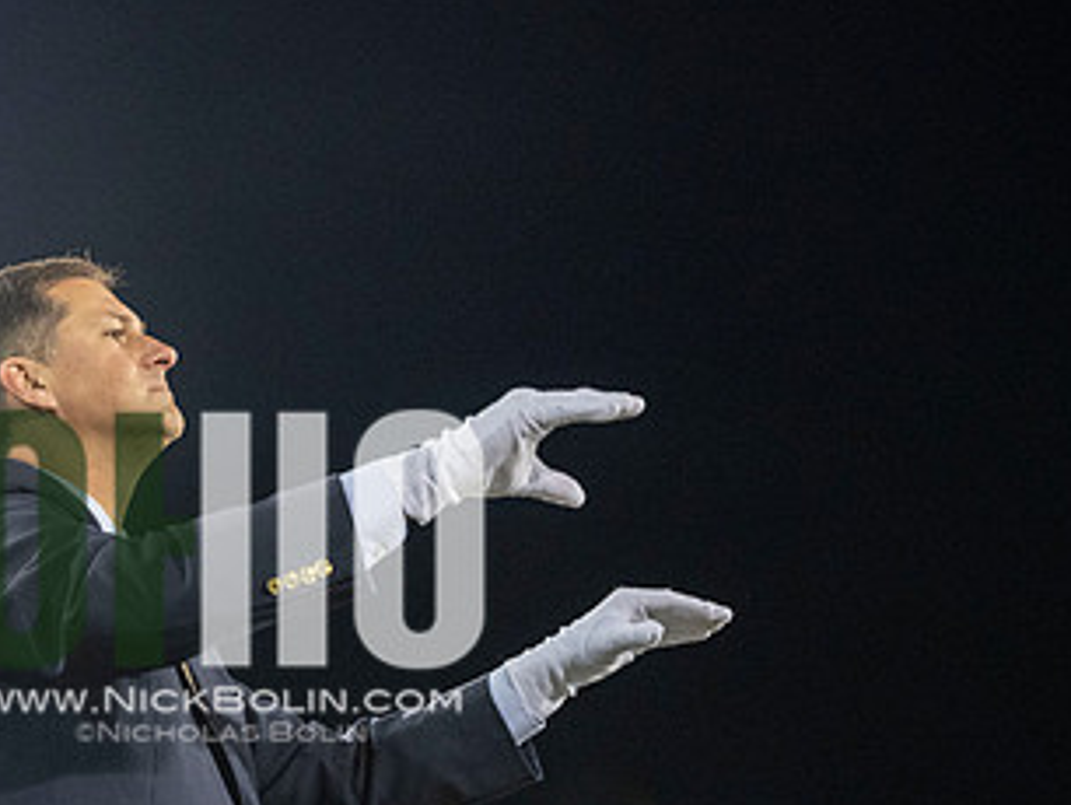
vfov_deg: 14.5
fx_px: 3158
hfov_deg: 19.1
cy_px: 576
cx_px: 220
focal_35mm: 102
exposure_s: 1/500
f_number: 4
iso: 2500
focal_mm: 56
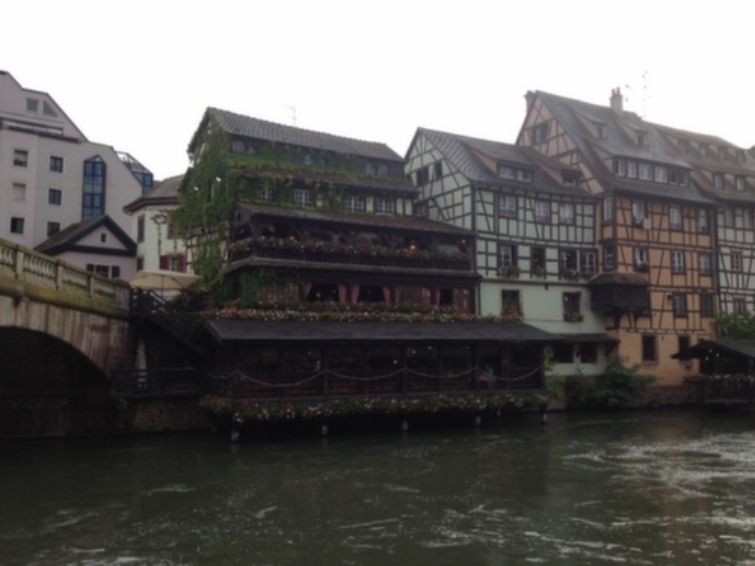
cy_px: 283
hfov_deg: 52.6
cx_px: 378
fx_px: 763
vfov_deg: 40.7
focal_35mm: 35
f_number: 2.4
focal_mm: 4.28
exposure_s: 1/506
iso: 50
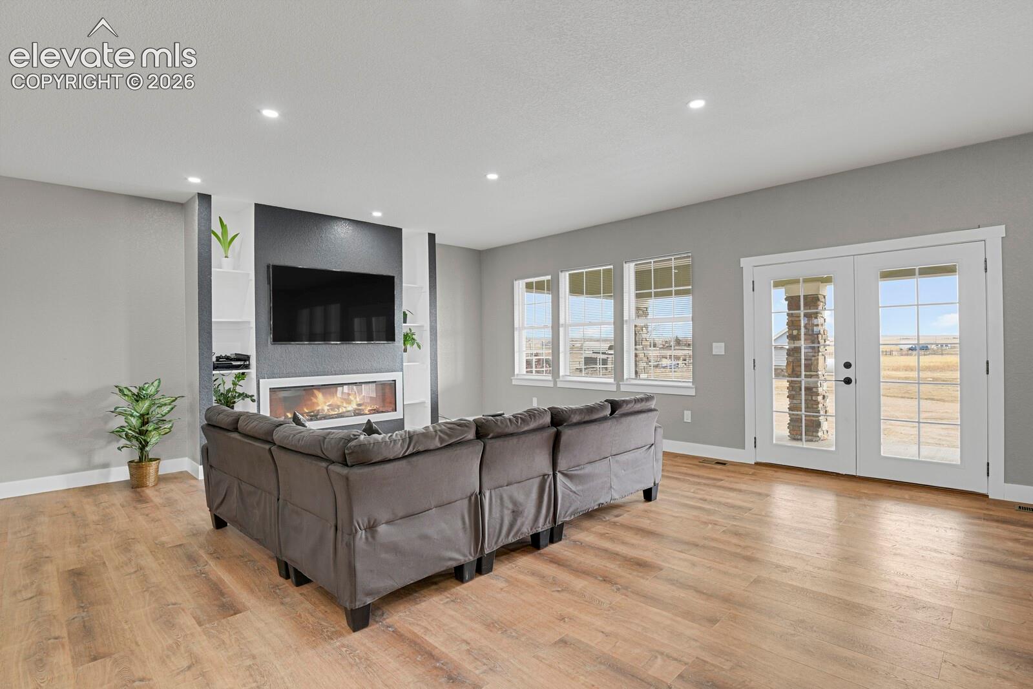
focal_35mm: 17
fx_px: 488
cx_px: 516
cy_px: 344
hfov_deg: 93.3
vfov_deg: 70.4
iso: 250
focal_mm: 17
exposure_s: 2
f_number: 8
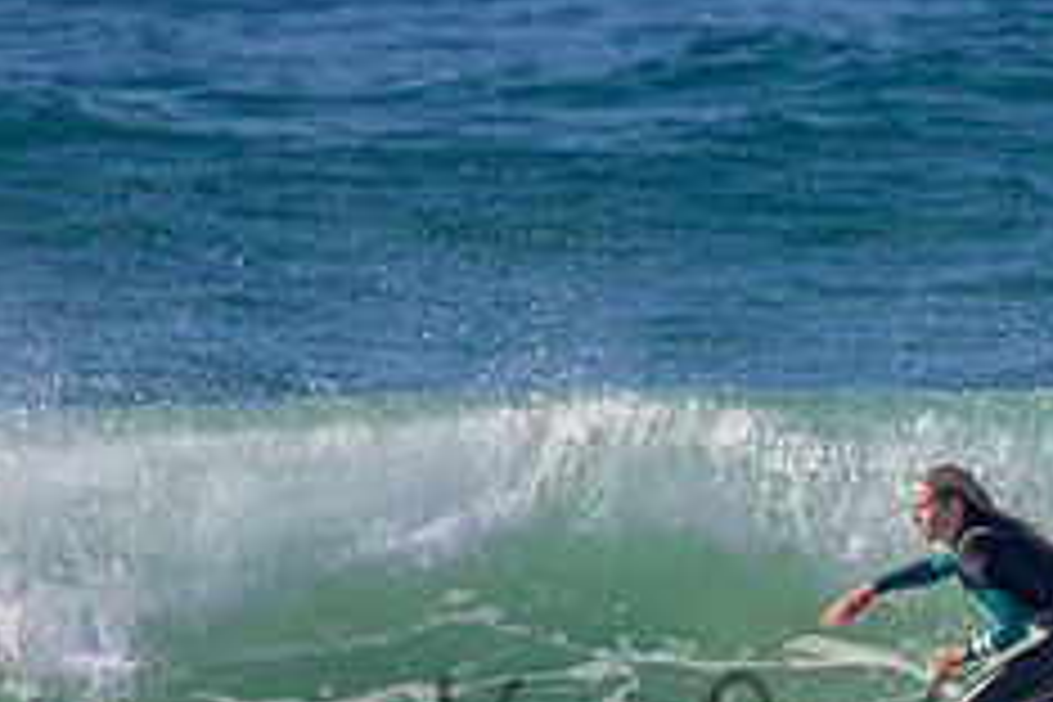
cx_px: 900
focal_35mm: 1979
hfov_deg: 1.0
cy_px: 704
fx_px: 57881
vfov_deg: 0.7
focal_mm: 800
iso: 1100
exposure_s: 1/2000
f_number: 11
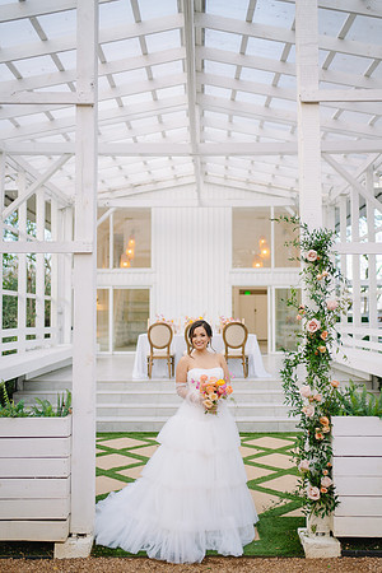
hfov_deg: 37.9
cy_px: 286
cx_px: 191
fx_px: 557
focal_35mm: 35
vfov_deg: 54.4
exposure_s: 1/400
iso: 320
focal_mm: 35
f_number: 1.8
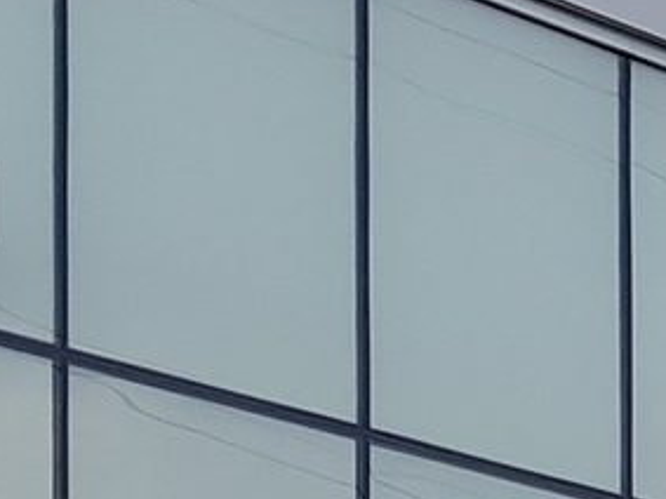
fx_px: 3616
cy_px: 1403
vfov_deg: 7.2
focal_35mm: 188
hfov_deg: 10.2
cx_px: 967
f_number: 1.7
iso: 50
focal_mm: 4.2
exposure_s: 1/1996
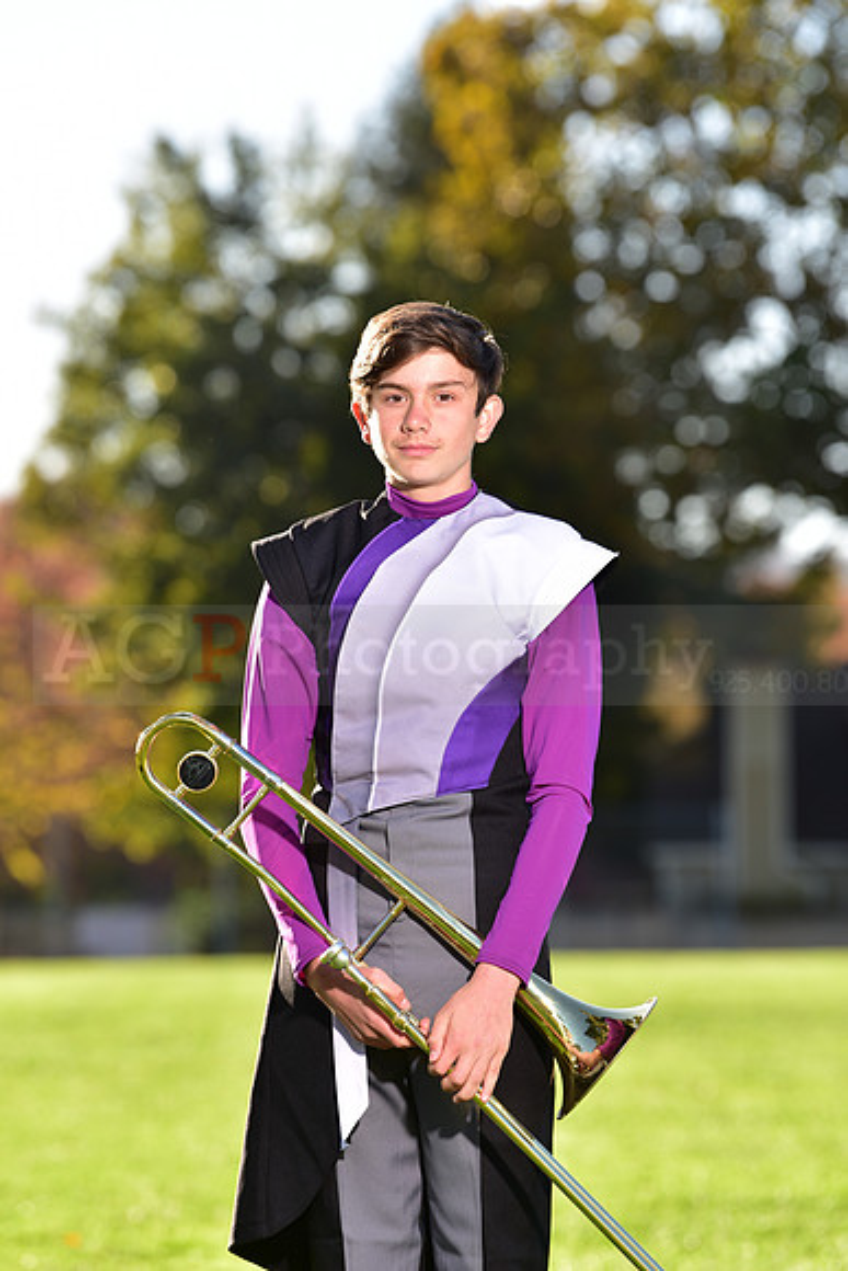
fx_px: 7062
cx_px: 424
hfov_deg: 6.9
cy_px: 636
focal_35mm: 200
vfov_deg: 10.3
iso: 80
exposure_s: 1/200
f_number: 5
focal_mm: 200
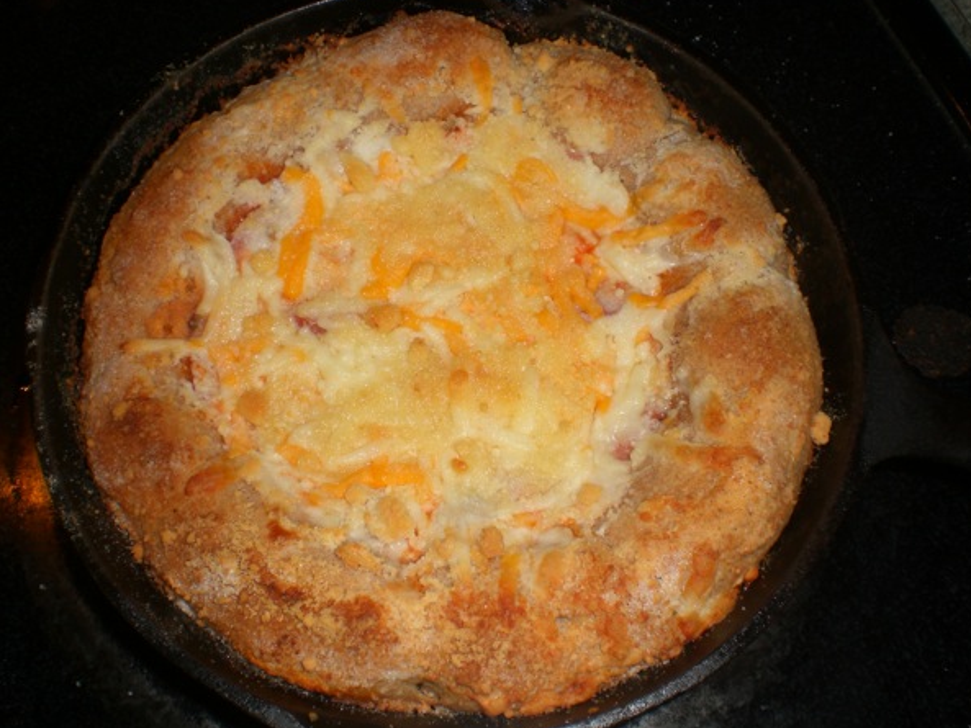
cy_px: 371
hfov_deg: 45.8
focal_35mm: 41
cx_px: 470
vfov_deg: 35.1
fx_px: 1150
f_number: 4.4
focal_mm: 6.3
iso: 50
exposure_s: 1/60
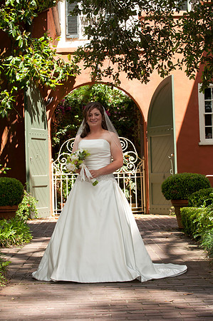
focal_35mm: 86
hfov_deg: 15.9
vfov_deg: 23.7
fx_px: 765
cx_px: 106
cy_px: 160
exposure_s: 1/250
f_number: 6.3
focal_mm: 86
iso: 320
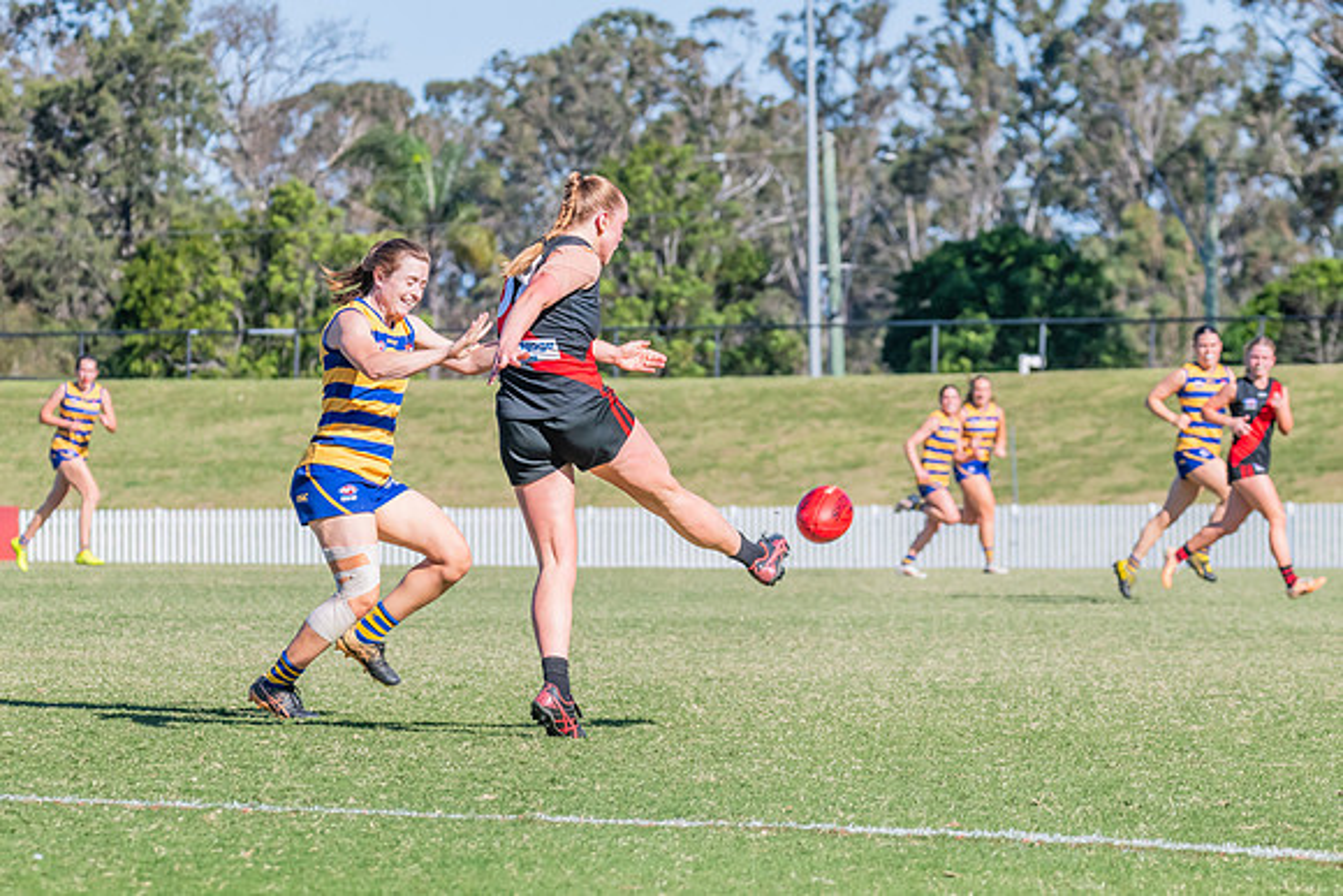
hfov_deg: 7.7
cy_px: 415
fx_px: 9989
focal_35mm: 268
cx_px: 669
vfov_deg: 5.1
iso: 800
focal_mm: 210
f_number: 10
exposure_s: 1/1250
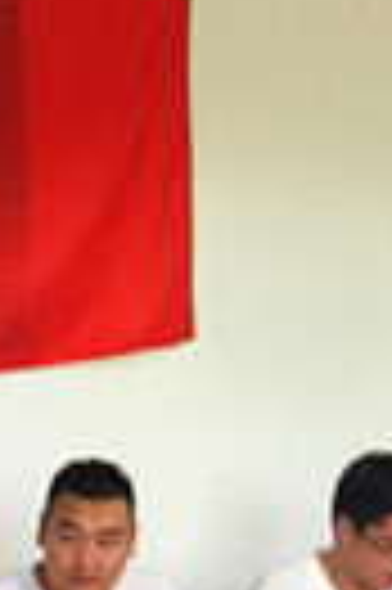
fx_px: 2260
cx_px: 469
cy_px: 401
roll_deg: +0.2
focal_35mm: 138
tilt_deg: -1.7
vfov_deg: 14.8
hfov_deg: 9.8
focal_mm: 4.15
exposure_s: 1/30
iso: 50
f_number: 2.2
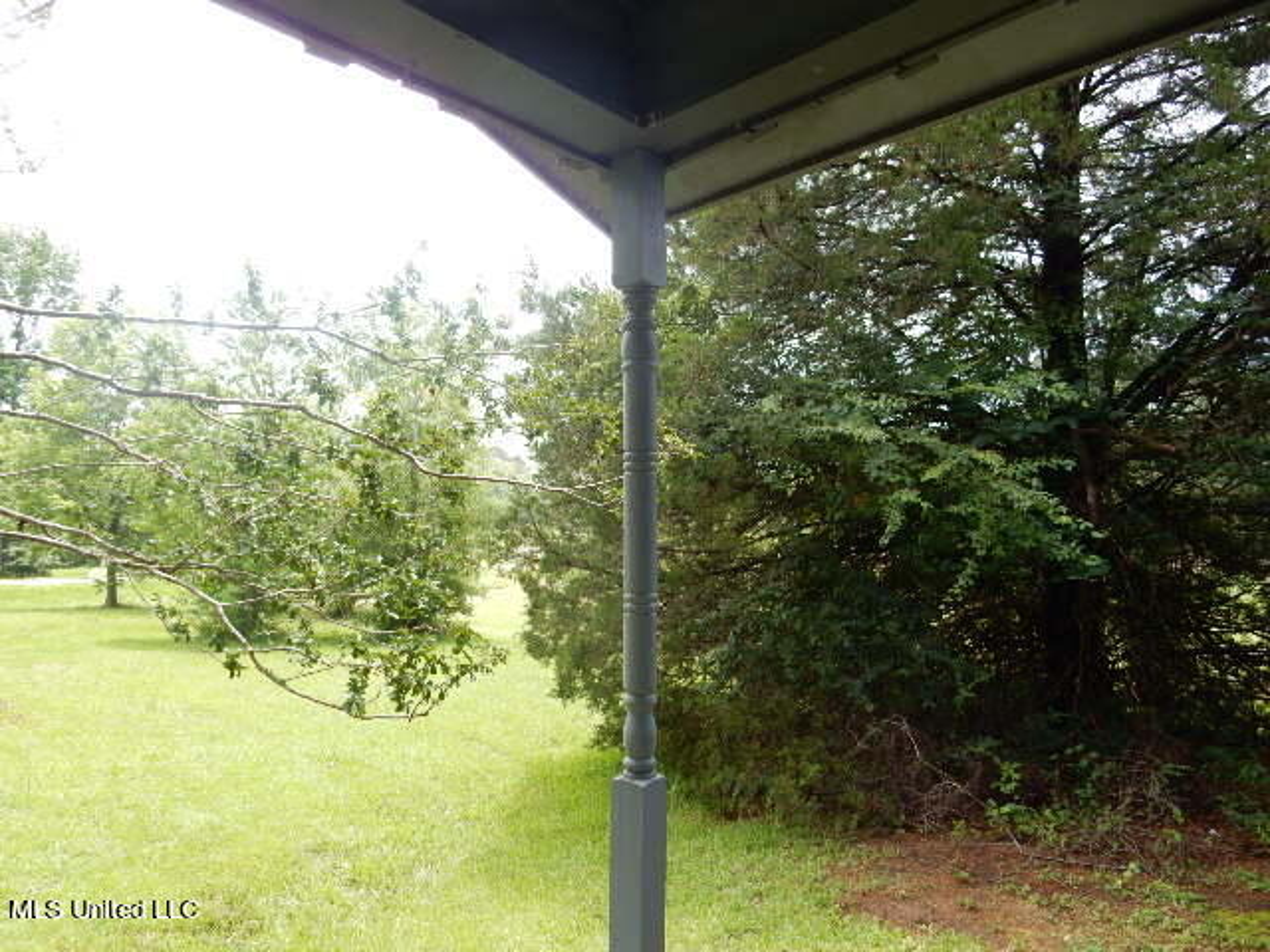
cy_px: 476
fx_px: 917
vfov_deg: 54.9
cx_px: 635
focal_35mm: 25
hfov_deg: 69.4
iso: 125
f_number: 3.7
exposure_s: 1/200
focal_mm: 4.5
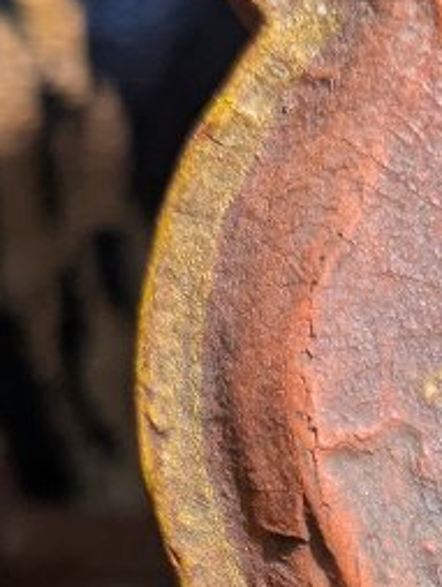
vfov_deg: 15.1
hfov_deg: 11.9
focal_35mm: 118
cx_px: 700
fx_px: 2006
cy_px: 948
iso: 205
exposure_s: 1/50
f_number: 1.89
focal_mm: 5.43
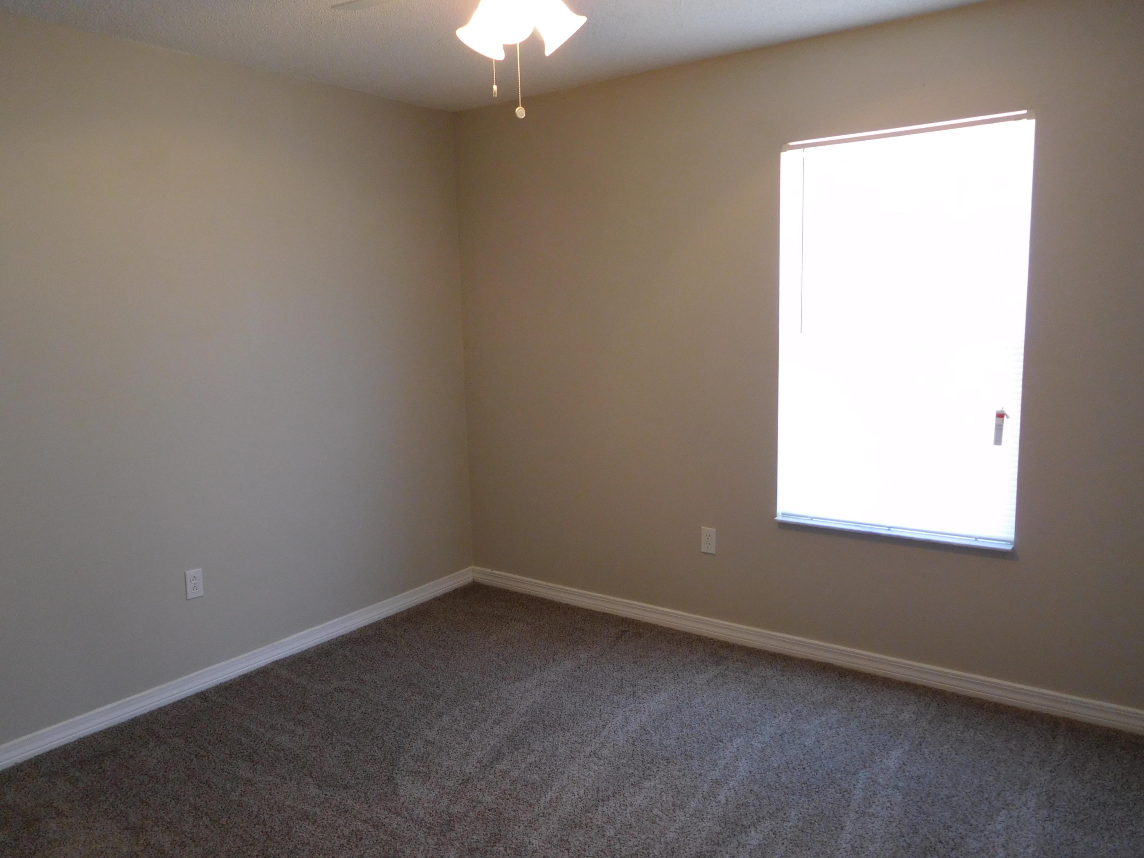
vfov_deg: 54.9
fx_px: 826
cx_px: 572
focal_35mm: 25
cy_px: 429
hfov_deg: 69.4
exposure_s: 1/30
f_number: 3.4
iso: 200
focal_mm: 4.5
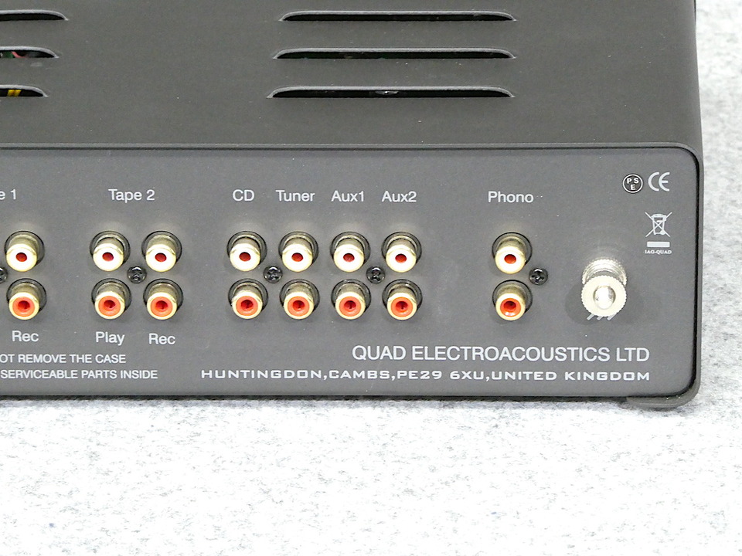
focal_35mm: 231
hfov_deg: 8.6
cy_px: 278
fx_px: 4952
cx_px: 371
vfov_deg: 6.4
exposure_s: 1/10
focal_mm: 41.4
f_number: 6.3
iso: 1600
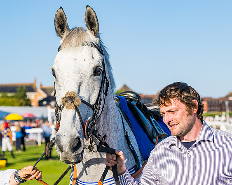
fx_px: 786
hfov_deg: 16.8
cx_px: 101
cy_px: 131
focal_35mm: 114
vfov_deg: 13.4
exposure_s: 1/1250
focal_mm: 70
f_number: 5
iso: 200
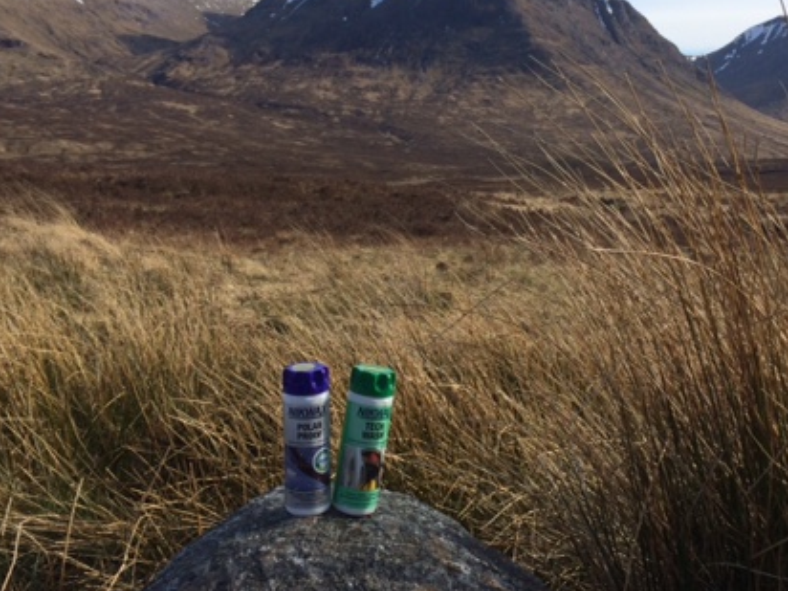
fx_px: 1024
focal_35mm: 45
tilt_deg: -7.4
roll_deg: +0.1
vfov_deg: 32.1
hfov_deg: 42.0
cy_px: 254
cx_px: 453
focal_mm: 4.15
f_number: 2.2
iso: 32
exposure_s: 1/1709
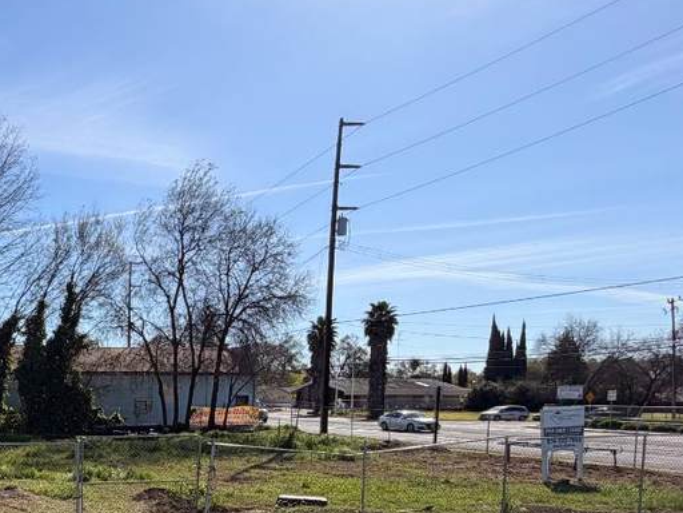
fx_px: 691
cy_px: 436
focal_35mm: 35
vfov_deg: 38.6
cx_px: -3
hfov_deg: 44.6
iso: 20
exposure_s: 1/985
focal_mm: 2.22
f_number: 2.2
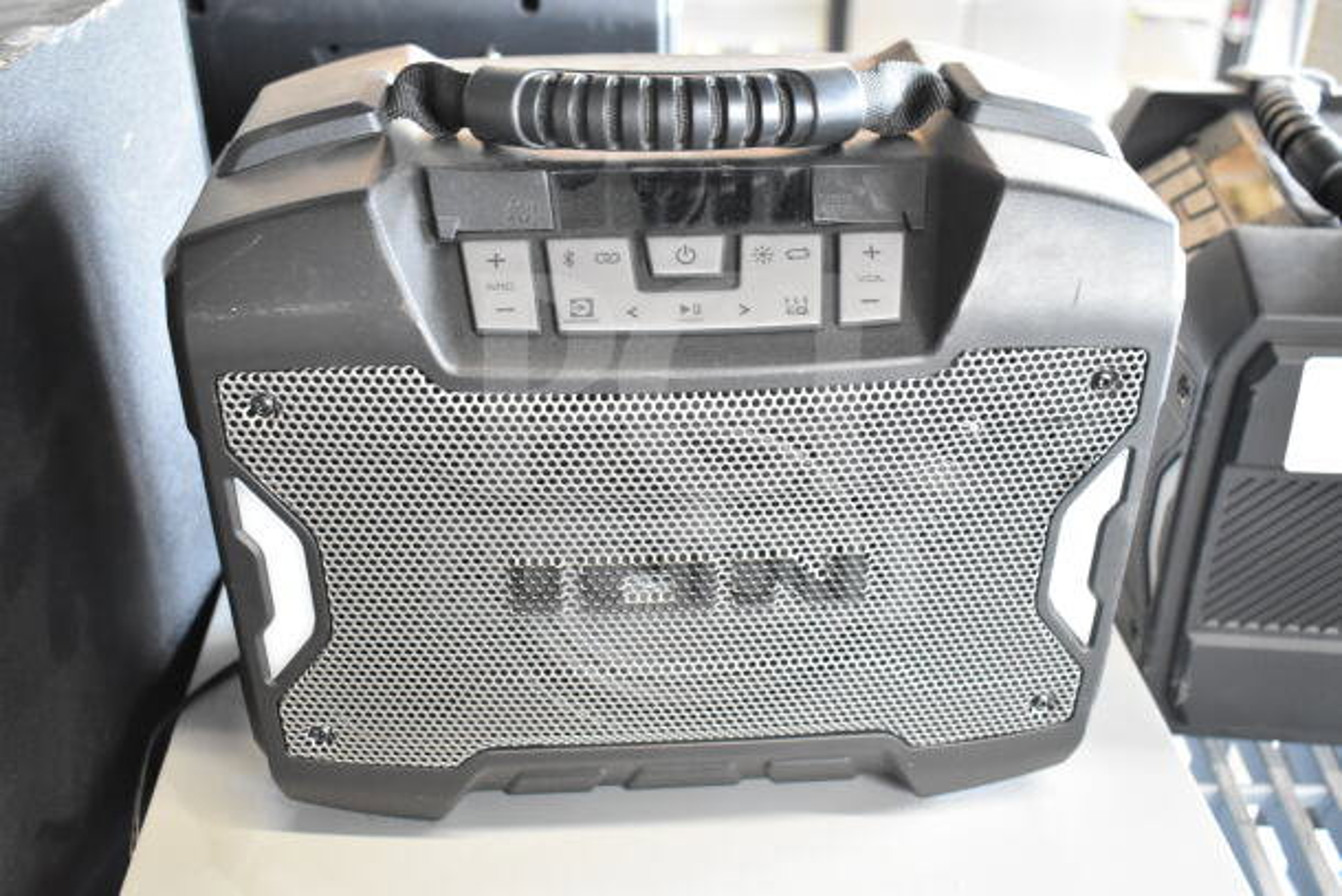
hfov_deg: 51.3
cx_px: 671
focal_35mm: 38
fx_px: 1398
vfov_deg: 35.5
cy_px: 448
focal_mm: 25
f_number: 4
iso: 3200
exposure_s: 1/40
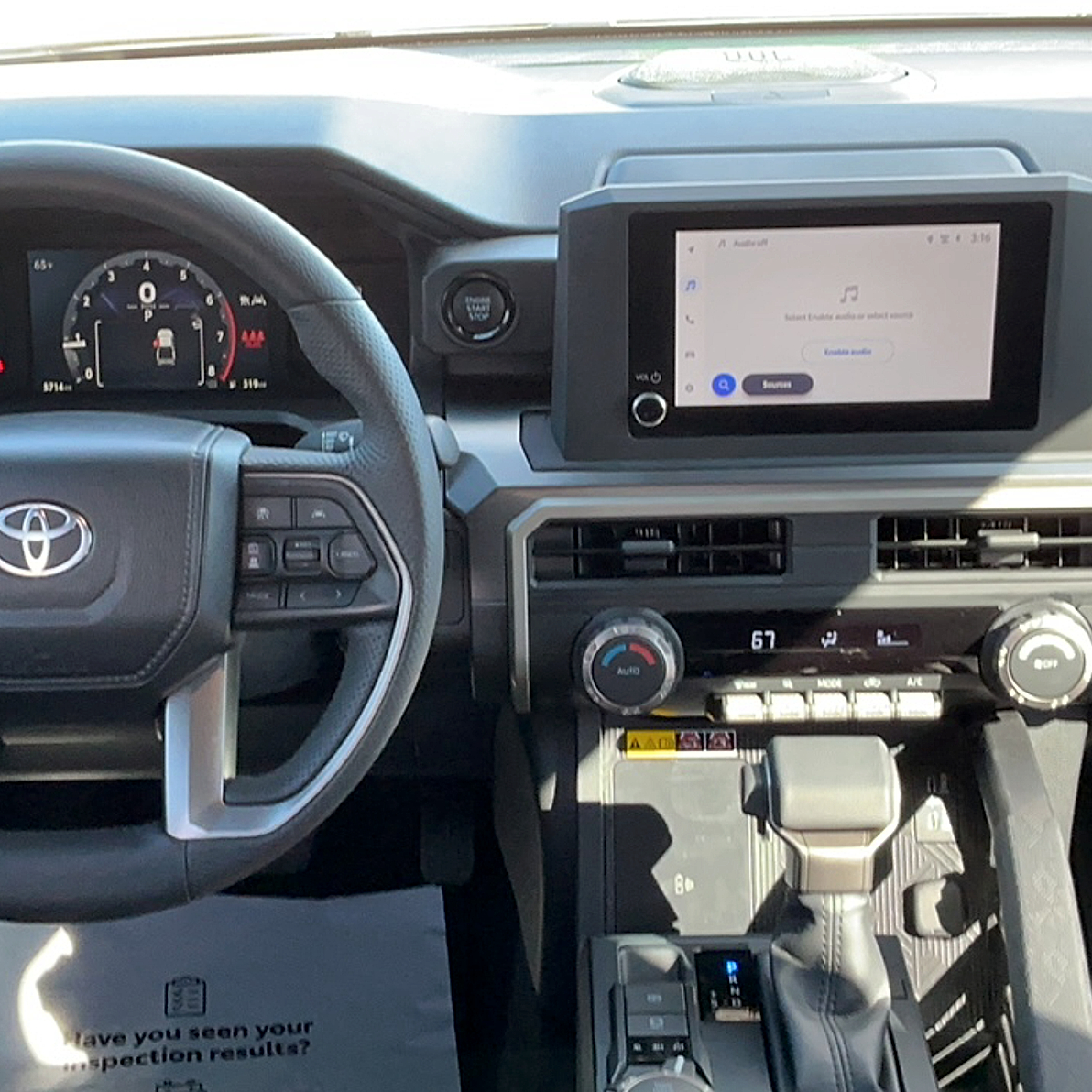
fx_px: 1820
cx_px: 494
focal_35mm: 51
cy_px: 543
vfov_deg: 33.4
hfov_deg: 33.4
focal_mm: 3
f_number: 1.8
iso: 80
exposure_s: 1/60
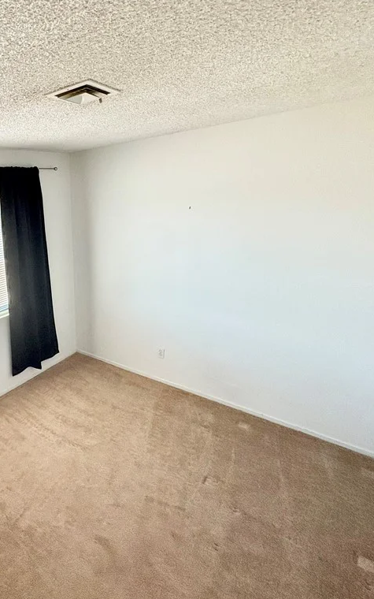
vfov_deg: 85.1
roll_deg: +4.4
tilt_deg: -18.9
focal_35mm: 20
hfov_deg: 53.5
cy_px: 301
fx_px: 326
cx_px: 50
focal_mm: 2.22
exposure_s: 1/127
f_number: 2.2
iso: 125
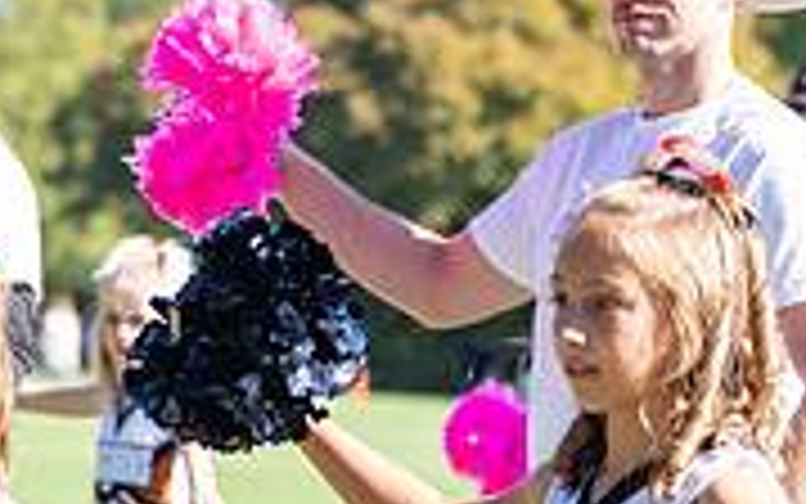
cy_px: 60
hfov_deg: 7.0
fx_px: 6548
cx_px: -173
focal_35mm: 298
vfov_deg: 4.4
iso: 200
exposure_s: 1/1250
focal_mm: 70
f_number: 2.8
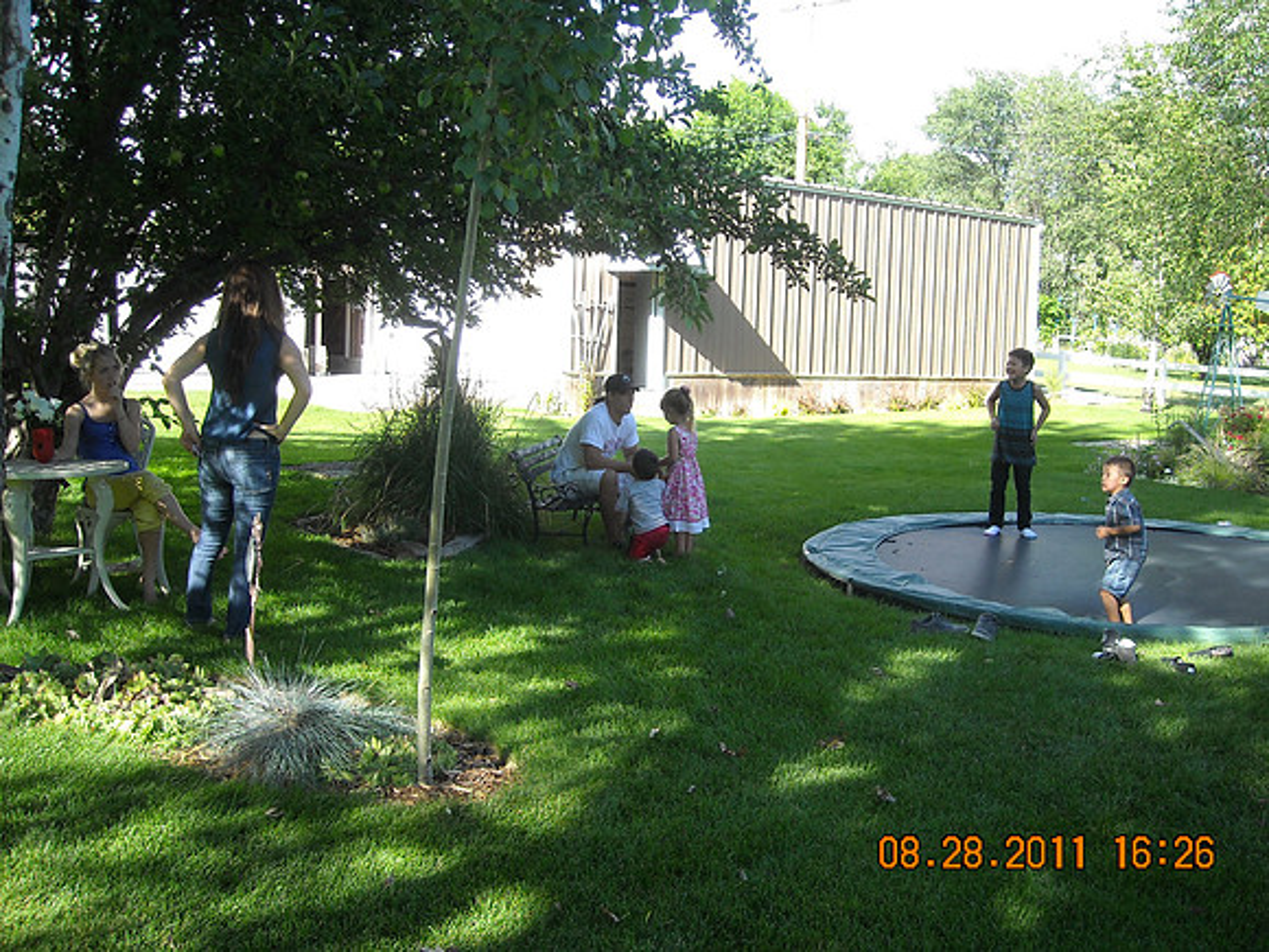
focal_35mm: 35
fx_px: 1283
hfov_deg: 52.6
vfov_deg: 40.7
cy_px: 476
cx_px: 634
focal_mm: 5.7
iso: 64
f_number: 2.8
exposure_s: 1/176
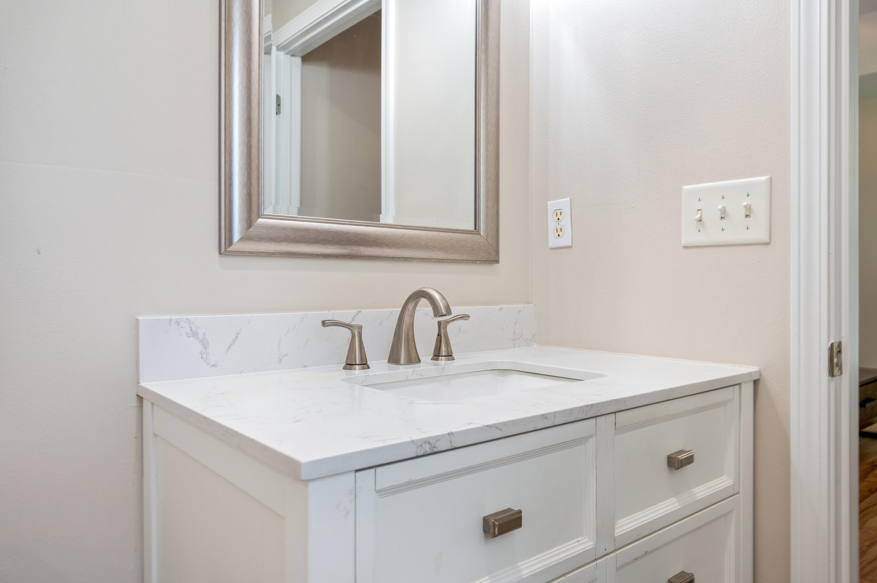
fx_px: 584
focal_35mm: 24
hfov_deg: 73.8
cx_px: 438
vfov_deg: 53.1
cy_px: 292
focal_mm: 24
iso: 400
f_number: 8
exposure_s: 1/25
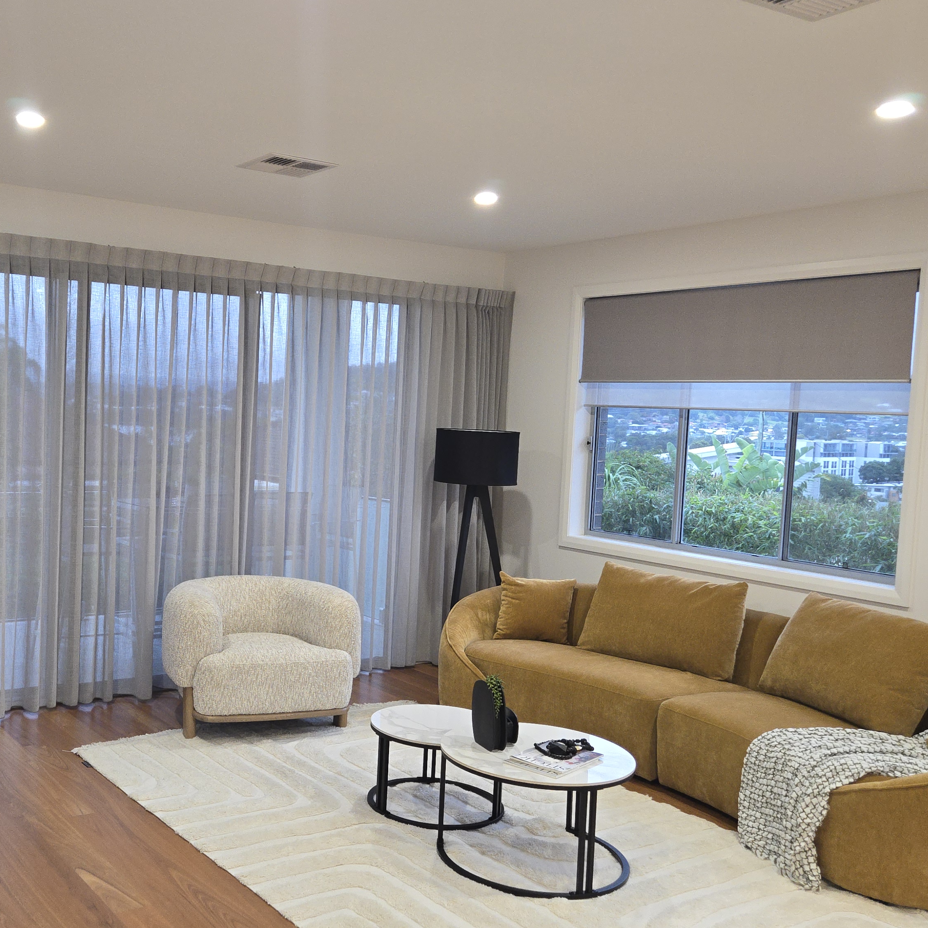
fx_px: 1092
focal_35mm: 36
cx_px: 284
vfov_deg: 46.0
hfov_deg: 45.1
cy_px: 463
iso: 125
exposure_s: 1/33
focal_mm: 5.4
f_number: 1.8
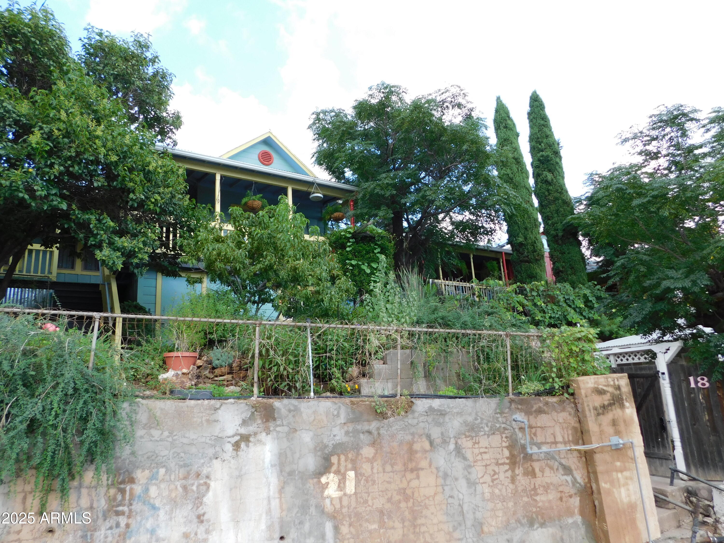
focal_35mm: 23
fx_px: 481
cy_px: 272
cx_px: 362
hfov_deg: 73.9
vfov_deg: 58.9
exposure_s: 1/250
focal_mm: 4
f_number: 3
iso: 125
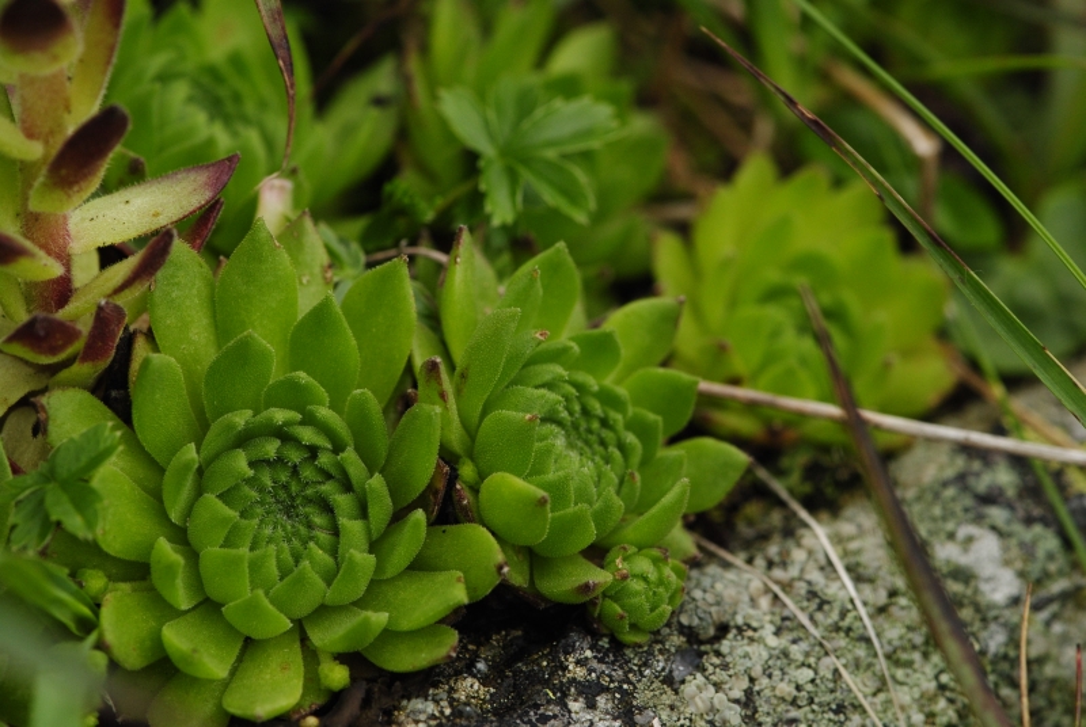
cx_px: 543
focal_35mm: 128
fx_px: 3852
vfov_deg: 10.8
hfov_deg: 16.0
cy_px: 364
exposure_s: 1/200
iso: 400
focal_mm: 85
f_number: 8
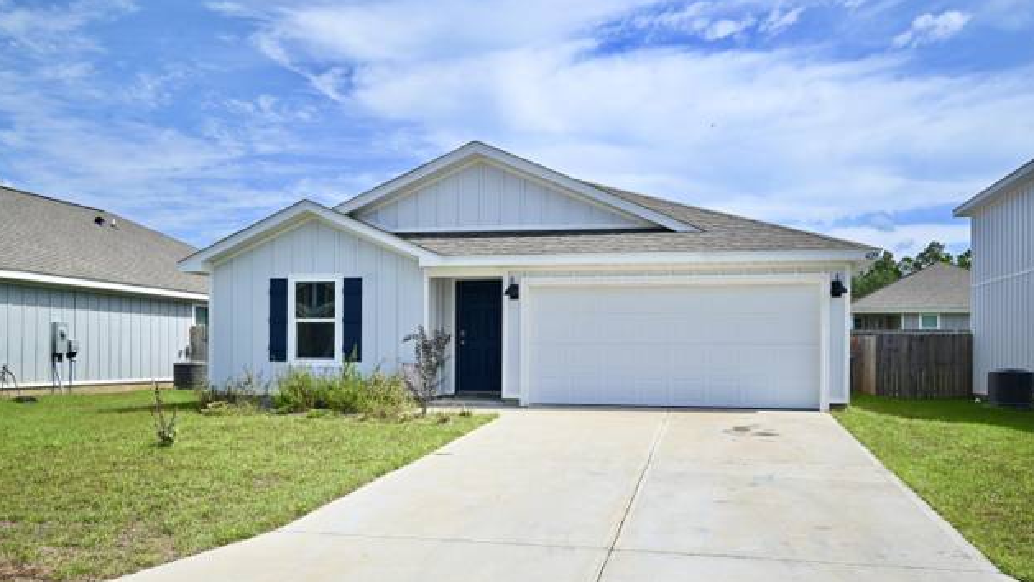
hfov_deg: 59.5
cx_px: 516
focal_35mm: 33
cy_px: 345
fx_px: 905
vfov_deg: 35.5
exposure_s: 1/320
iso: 100
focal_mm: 31
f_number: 8
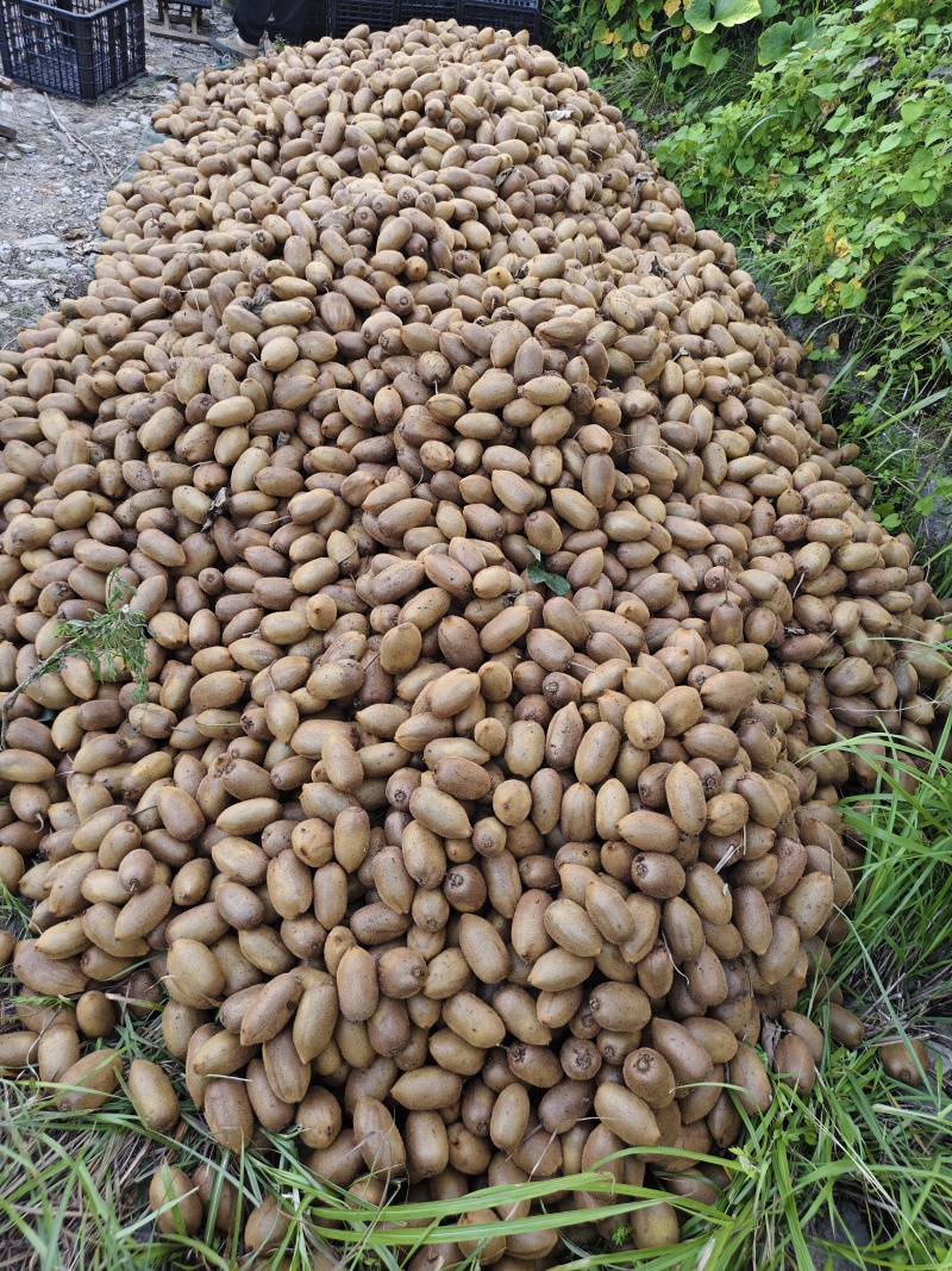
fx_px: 844
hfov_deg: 58.9
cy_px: 636
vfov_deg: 73.9
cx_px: 476
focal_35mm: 23
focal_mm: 5.56
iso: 122
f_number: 1.88
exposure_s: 1/100
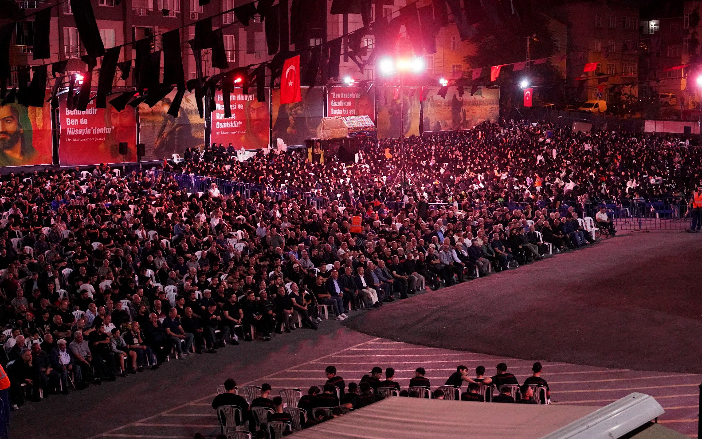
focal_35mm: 51
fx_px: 976
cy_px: 202
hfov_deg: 39.5
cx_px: 391
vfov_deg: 25.3
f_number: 2.8
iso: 6400
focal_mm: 33
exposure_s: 1/250
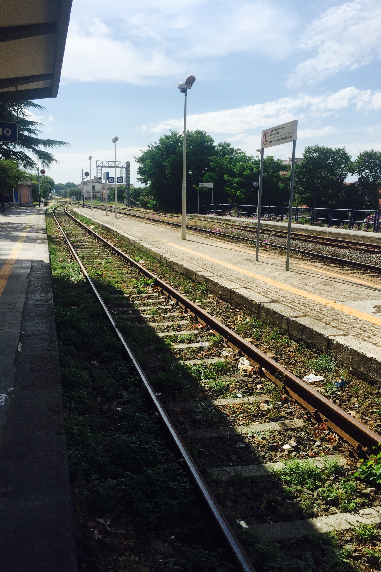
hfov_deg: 42.3
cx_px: 182
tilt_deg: -9.5
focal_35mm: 31
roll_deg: -1.7
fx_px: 492
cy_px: 291
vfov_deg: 60.3
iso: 32
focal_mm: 4.15
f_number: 2.2
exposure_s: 1/3597
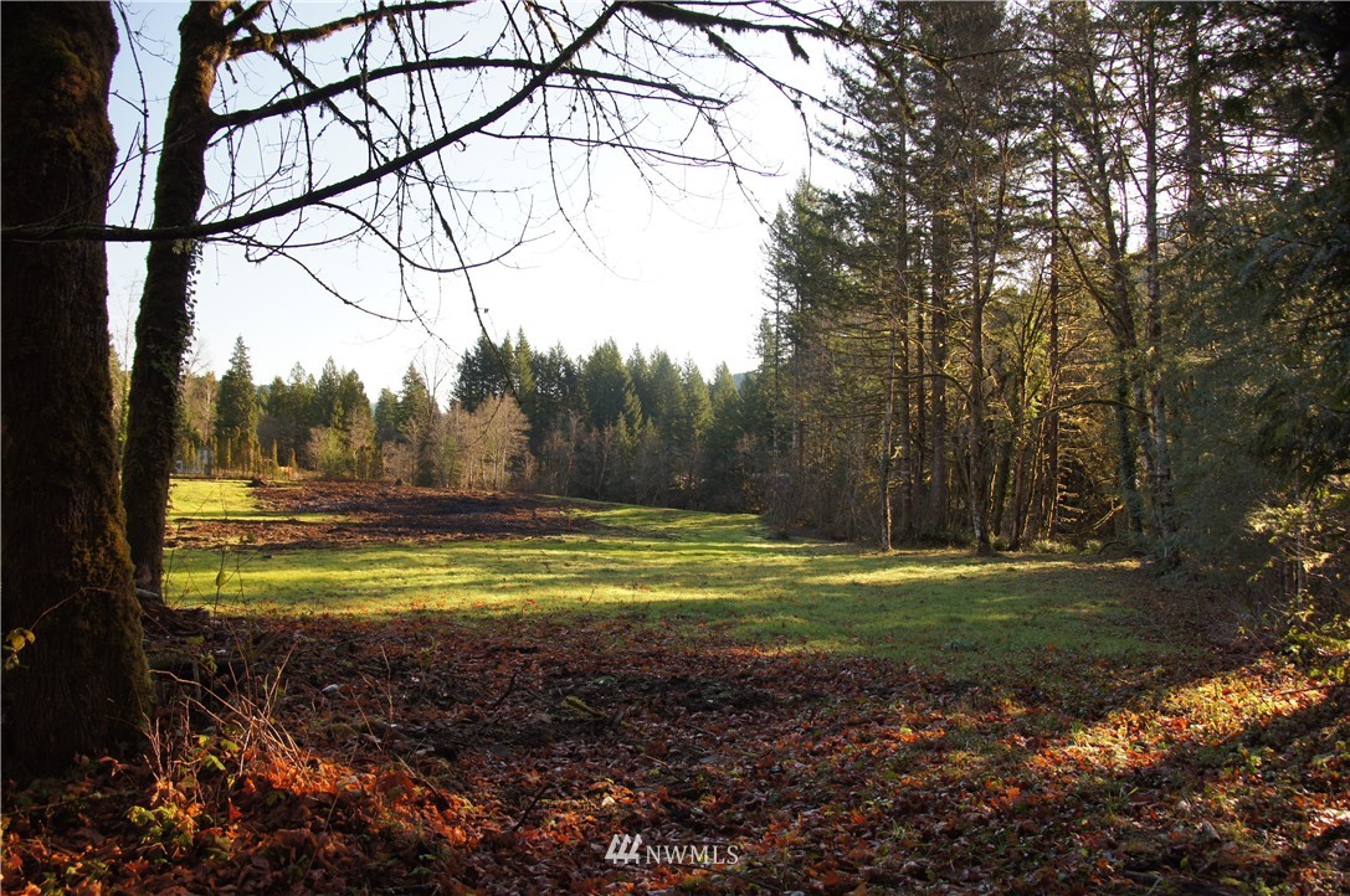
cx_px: 675
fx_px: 1011
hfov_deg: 67.4
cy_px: 448
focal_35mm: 27
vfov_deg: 47.8
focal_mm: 18
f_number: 4.5
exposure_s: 1/50
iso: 100
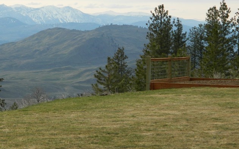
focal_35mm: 145
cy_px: 96
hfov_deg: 14.4
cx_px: 66
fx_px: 944
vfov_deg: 9.0
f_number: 4.2
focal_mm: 15.1
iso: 80
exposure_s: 1/200
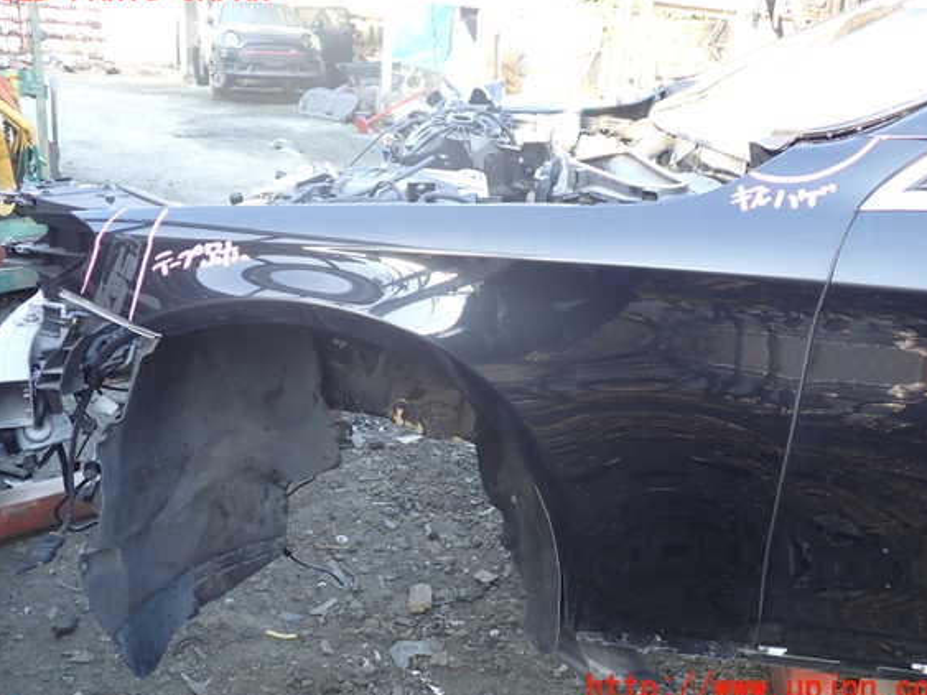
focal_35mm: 32
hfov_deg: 56.8
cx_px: 464
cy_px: 339
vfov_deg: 44.1
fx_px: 857
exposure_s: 1/60
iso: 100
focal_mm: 5.4
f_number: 2.3
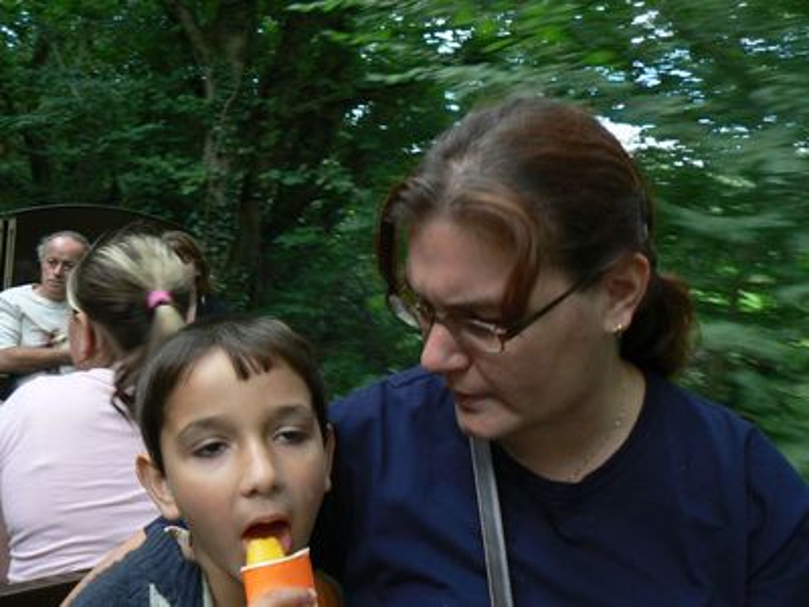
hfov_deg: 51.4
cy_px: 304
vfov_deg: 39.7
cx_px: 404
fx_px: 841
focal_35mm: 36
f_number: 2.8
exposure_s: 1/30
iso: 80
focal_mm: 6
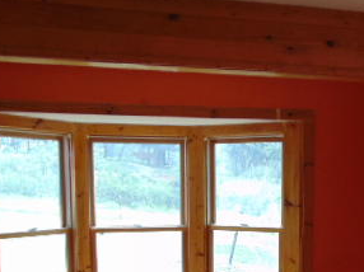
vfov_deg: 24.9
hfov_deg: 33.8
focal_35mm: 56
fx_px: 588
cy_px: 268
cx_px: 266
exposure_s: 1/60
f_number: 3
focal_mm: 4.5
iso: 80
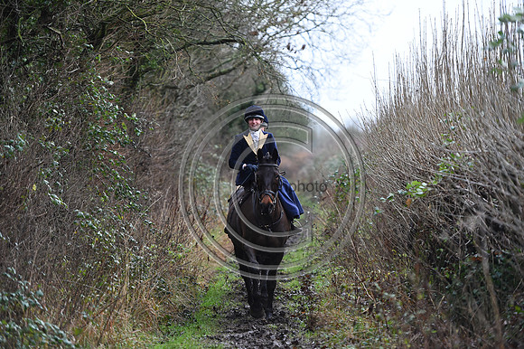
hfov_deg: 14.7
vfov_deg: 9.8
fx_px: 2037
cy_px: 174
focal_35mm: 140
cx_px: 262
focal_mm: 140
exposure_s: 1/1250
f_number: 3.2
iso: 1600
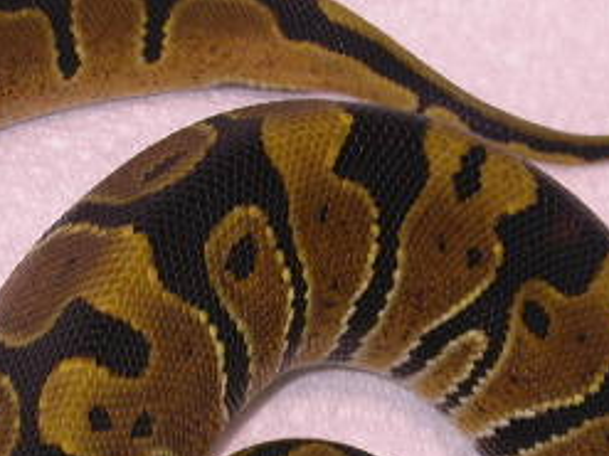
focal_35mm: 264
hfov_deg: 7.5
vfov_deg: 5.6
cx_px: 210
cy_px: 530
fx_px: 4642
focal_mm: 21.1
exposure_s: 1/60.3
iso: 100
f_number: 4
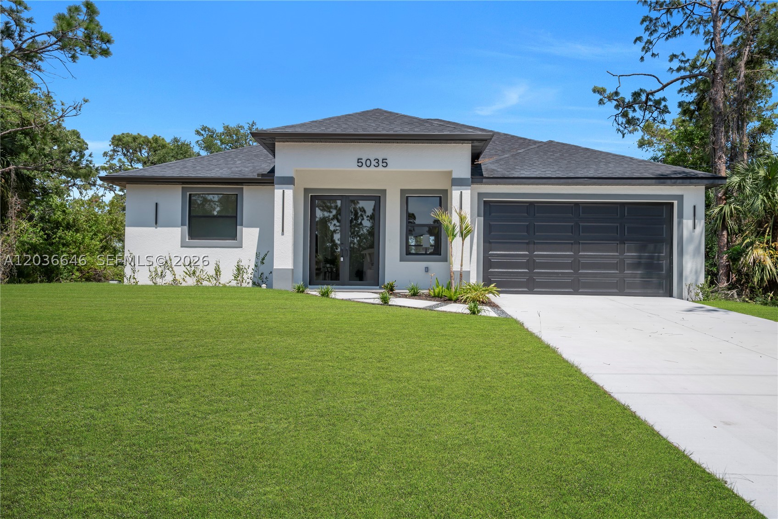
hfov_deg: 67.4
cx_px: 389
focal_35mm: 27
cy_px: 260
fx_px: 584
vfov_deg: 47.9
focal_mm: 18
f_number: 8
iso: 100
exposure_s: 1/320
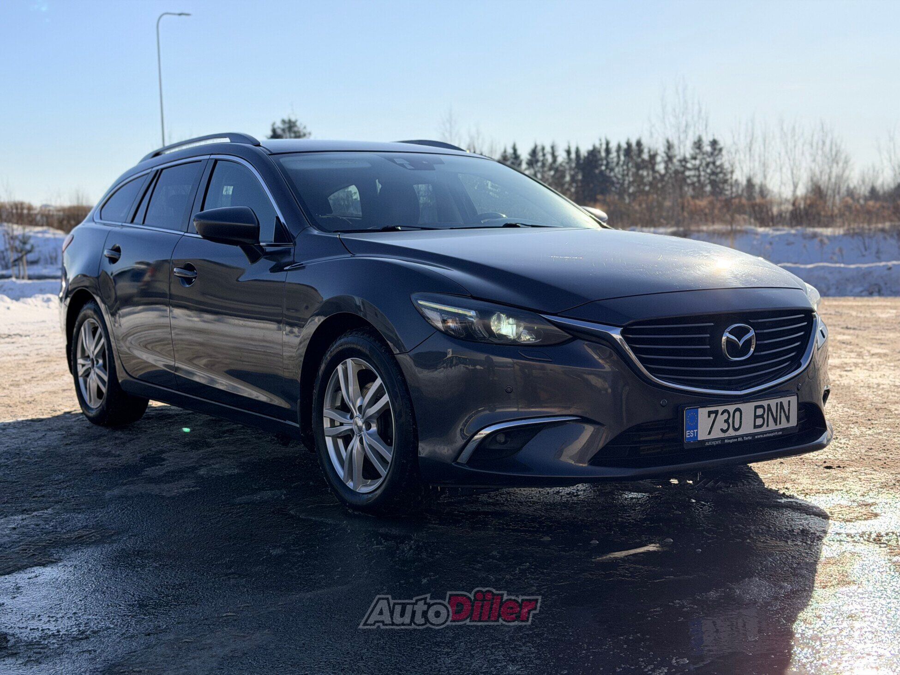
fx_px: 1248
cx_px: 450
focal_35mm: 48
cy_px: 338
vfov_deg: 30.3
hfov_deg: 39.7
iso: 64
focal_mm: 6.76
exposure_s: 1/6536
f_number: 1.78
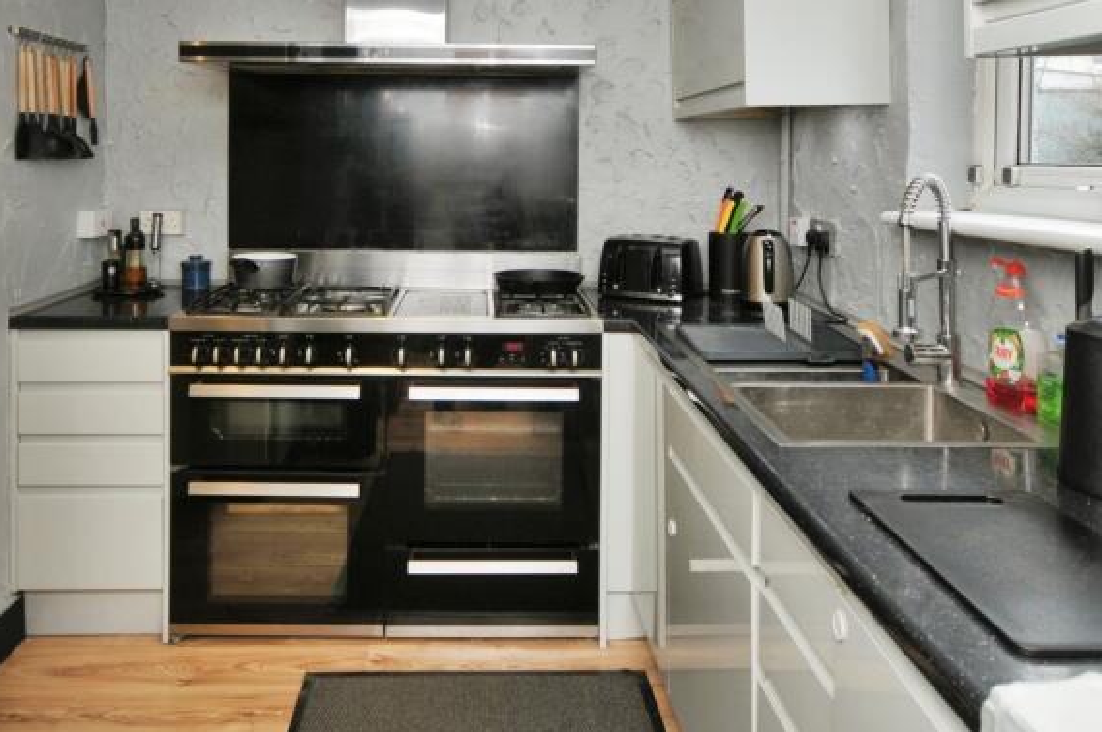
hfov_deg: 67.2
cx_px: 486
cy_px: 158
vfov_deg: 45.6
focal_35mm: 27
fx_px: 826
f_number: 5
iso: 200
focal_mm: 10
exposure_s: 1/60
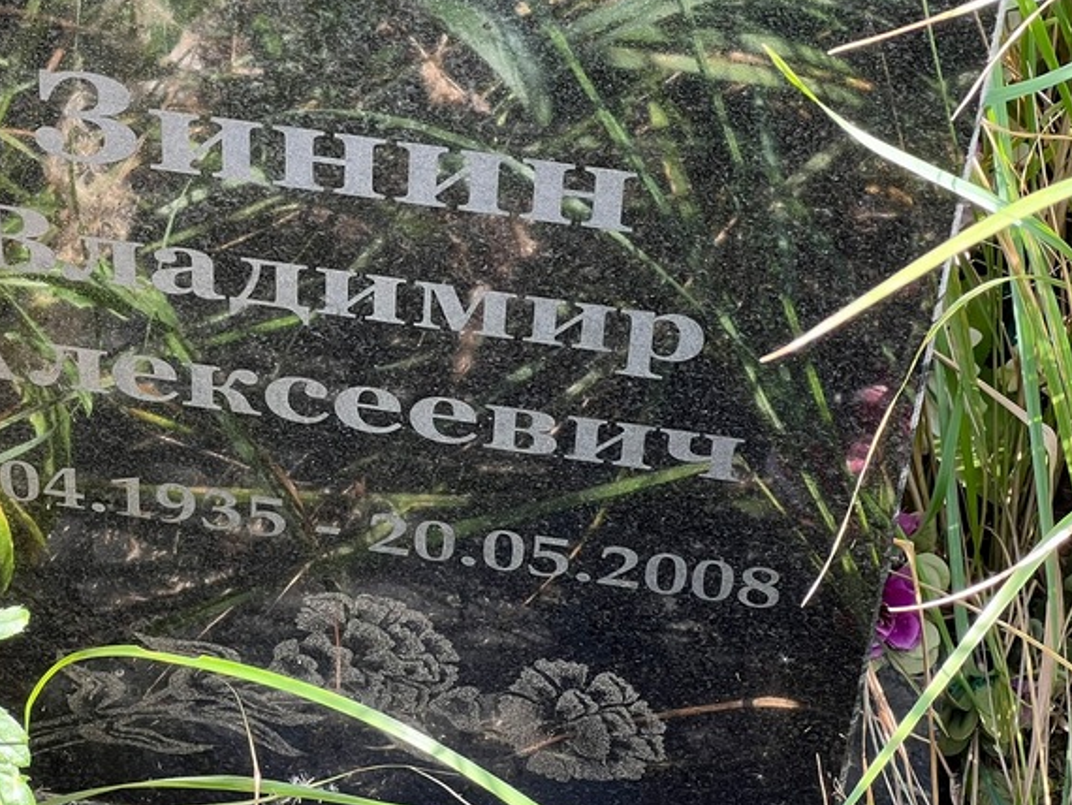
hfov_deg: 18.1
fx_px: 3346
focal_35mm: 108
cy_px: 276
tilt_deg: -46.1
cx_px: 340
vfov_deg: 13.7
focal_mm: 9
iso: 125
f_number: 2.8
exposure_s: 1/121
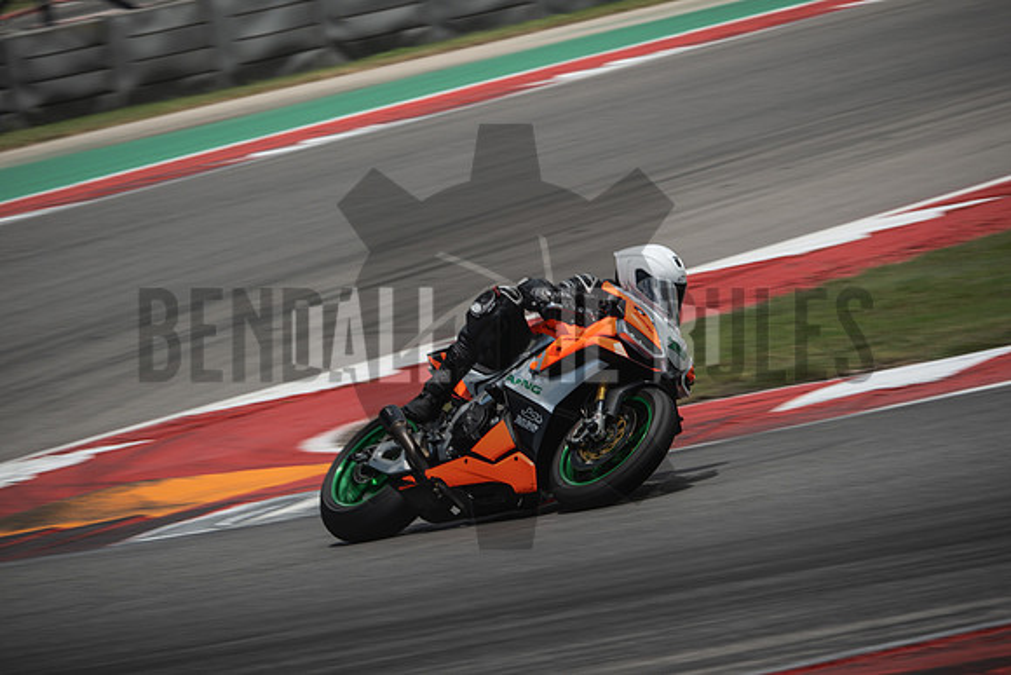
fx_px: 8427
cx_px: 506
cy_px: 338
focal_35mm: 300
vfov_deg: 4.6
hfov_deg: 6.9
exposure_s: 1/200
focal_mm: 200
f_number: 9
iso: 125
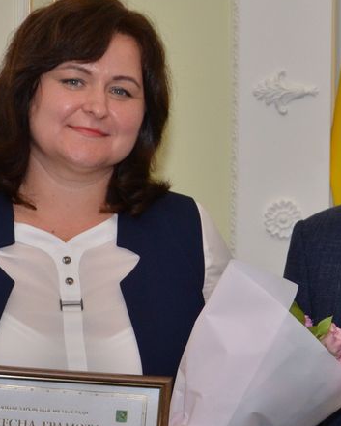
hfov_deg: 7.7
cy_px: 280
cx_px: 339
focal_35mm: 200
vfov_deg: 9.6
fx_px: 2528
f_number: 4.8
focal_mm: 45
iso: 800
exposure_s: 1/250
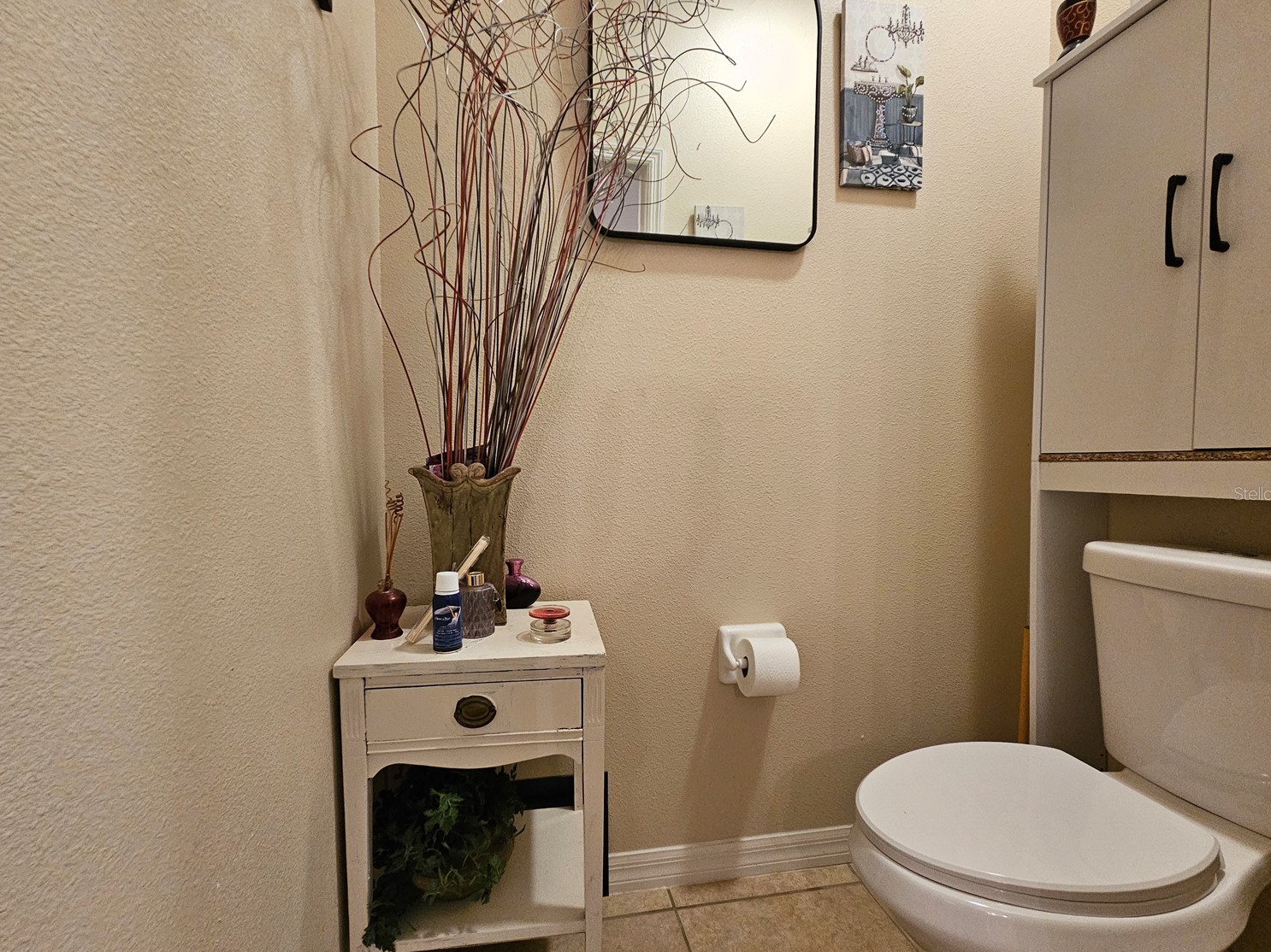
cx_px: 630
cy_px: 493
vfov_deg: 85.6
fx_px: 514
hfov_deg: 102.1
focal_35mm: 14
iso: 500
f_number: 2.2
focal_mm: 2.2
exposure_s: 1/30
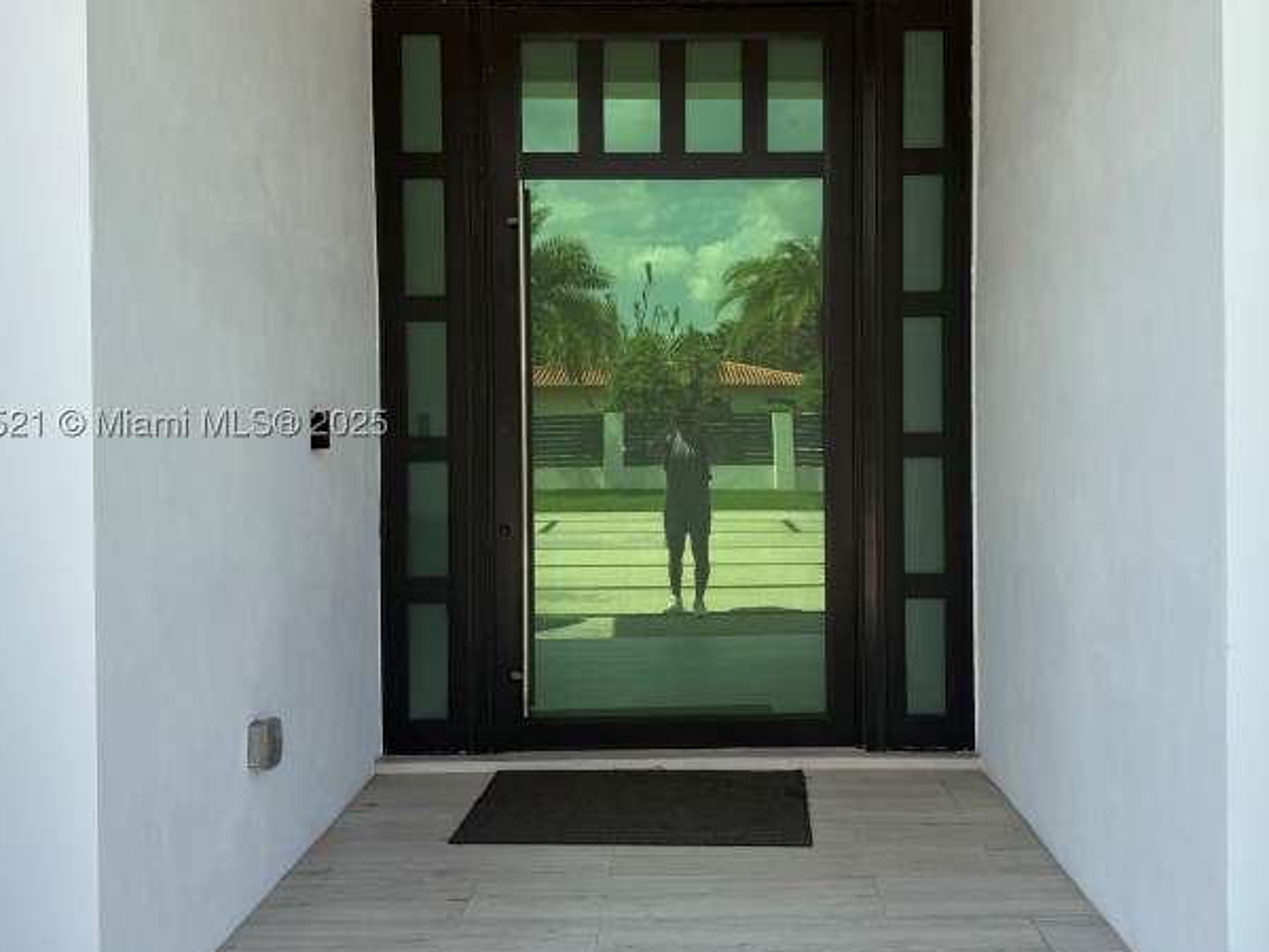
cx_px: 700
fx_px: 1173
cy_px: 429
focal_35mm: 32
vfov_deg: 44.1
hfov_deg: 56.7
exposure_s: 1/1901
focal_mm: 6.76
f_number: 1.78
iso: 80
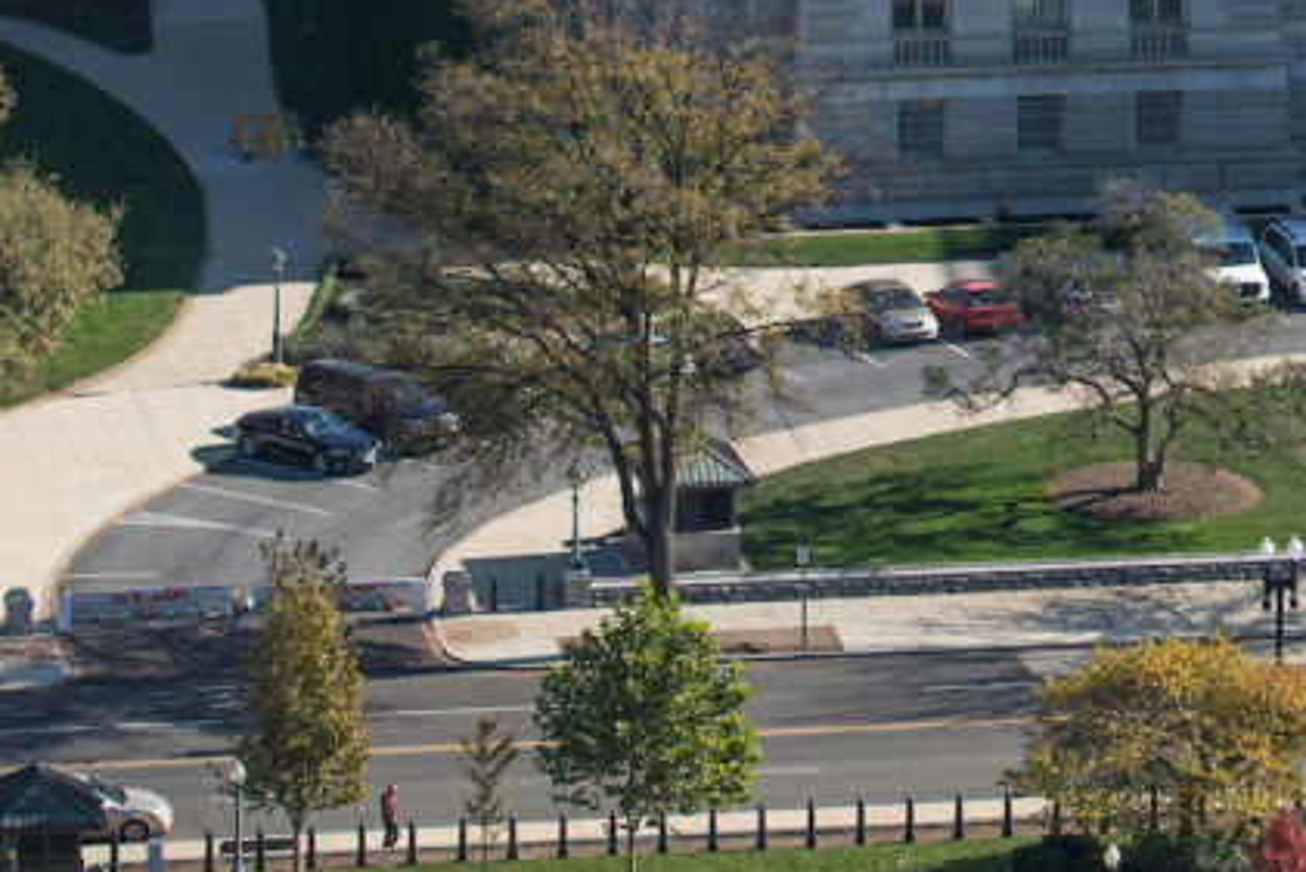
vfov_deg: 4.5
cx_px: 2336
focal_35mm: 300
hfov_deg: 6.7
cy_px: -543
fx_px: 10886
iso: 200
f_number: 5.6
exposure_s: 1/1250
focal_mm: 78
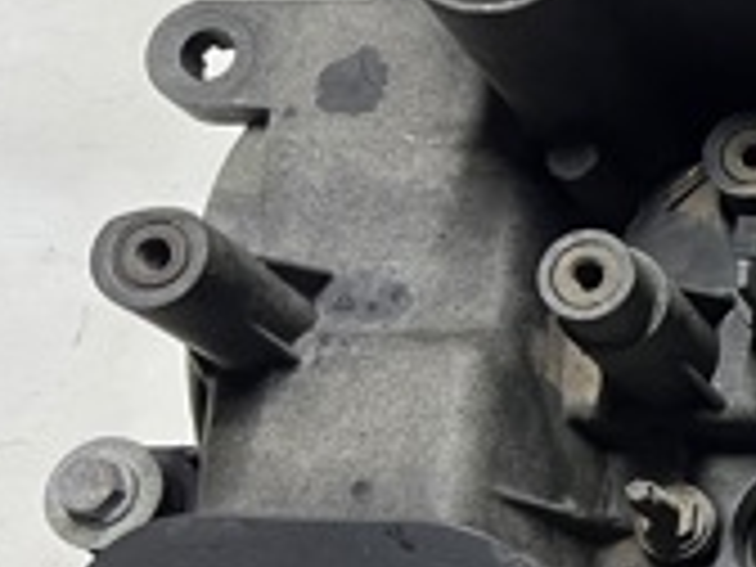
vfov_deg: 14.9
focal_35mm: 99
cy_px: 322
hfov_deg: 16.7
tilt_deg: -61.9
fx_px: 2162
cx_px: 1336
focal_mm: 5.7
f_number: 1.5
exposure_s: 1/50
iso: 100
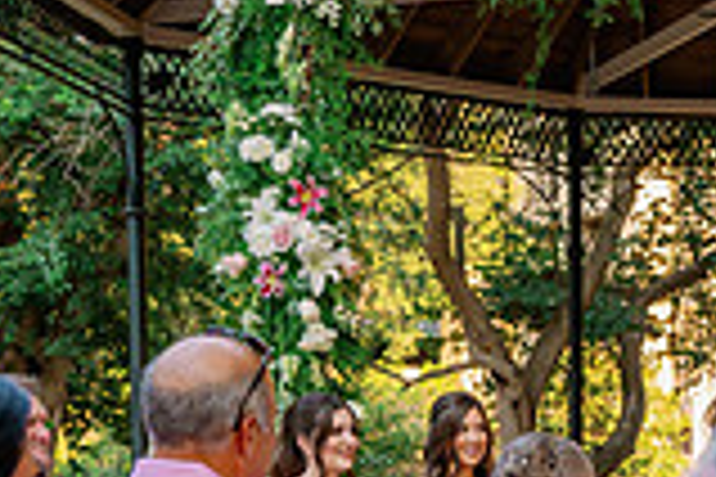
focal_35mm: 100
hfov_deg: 19.6
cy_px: 605
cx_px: 779
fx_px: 1989
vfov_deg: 13.2
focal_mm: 27.5
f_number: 3.5
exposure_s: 1/200
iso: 320
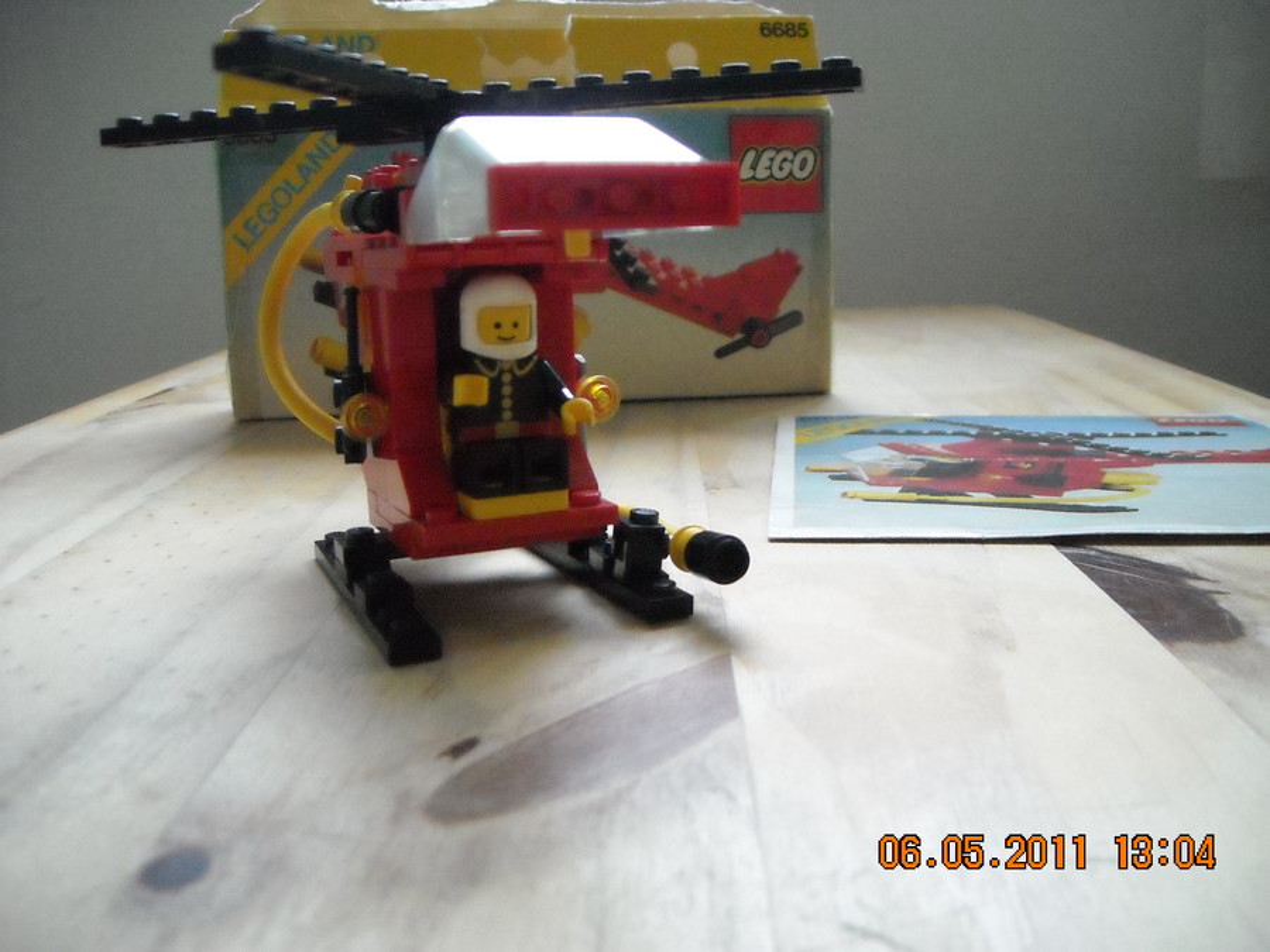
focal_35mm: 35
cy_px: 476
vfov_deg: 40.7
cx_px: 635
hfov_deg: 52.6
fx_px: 1284
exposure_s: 1/209
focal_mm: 5.7
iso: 800
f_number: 2.8
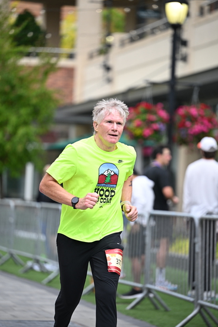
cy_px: 164
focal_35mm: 165
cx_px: 109
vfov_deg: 12.4
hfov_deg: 8.3
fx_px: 1498
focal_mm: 165
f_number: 2.8
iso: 640
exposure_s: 1/1600
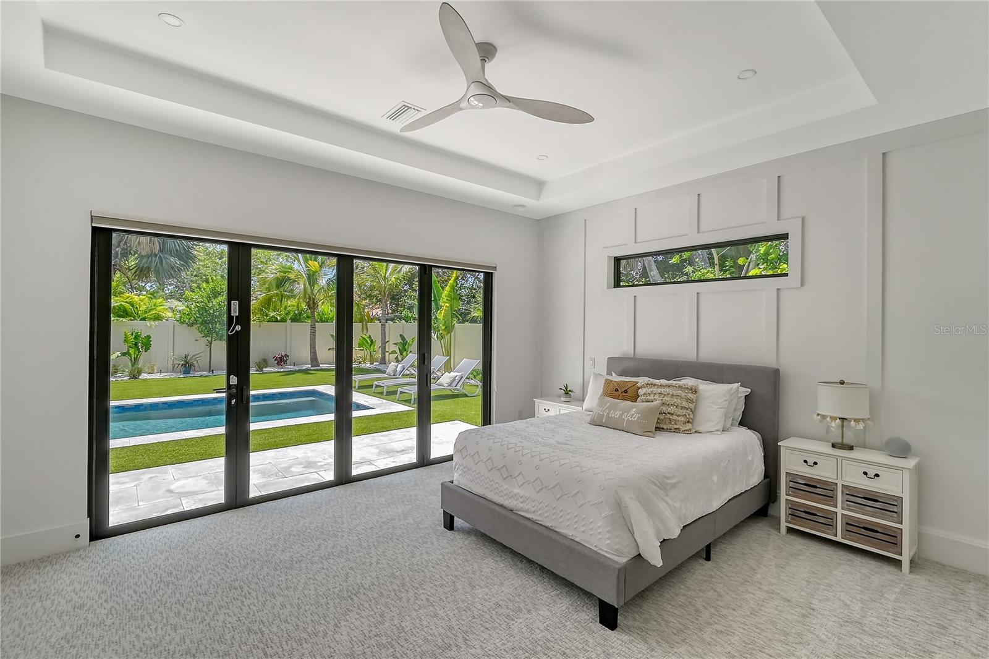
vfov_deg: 77.3
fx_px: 412
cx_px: 494
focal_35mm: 15
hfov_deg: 100.4
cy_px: 330
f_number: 10
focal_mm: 10
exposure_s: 1/800
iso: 800
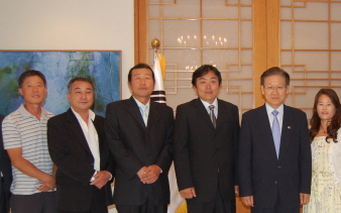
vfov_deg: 24.7
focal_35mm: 52
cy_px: 140
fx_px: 483
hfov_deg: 37.8
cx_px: 262
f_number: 3.5
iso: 400
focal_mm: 18
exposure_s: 1/60
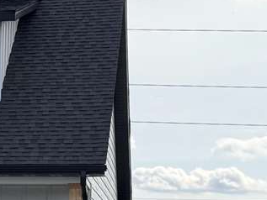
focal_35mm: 194
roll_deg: -1.6
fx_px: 1497
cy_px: 224
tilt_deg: +1.8
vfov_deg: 7.6
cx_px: -254
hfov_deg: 9.6
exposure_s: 1/3425
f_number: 1.78
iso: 64
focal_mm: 6.76
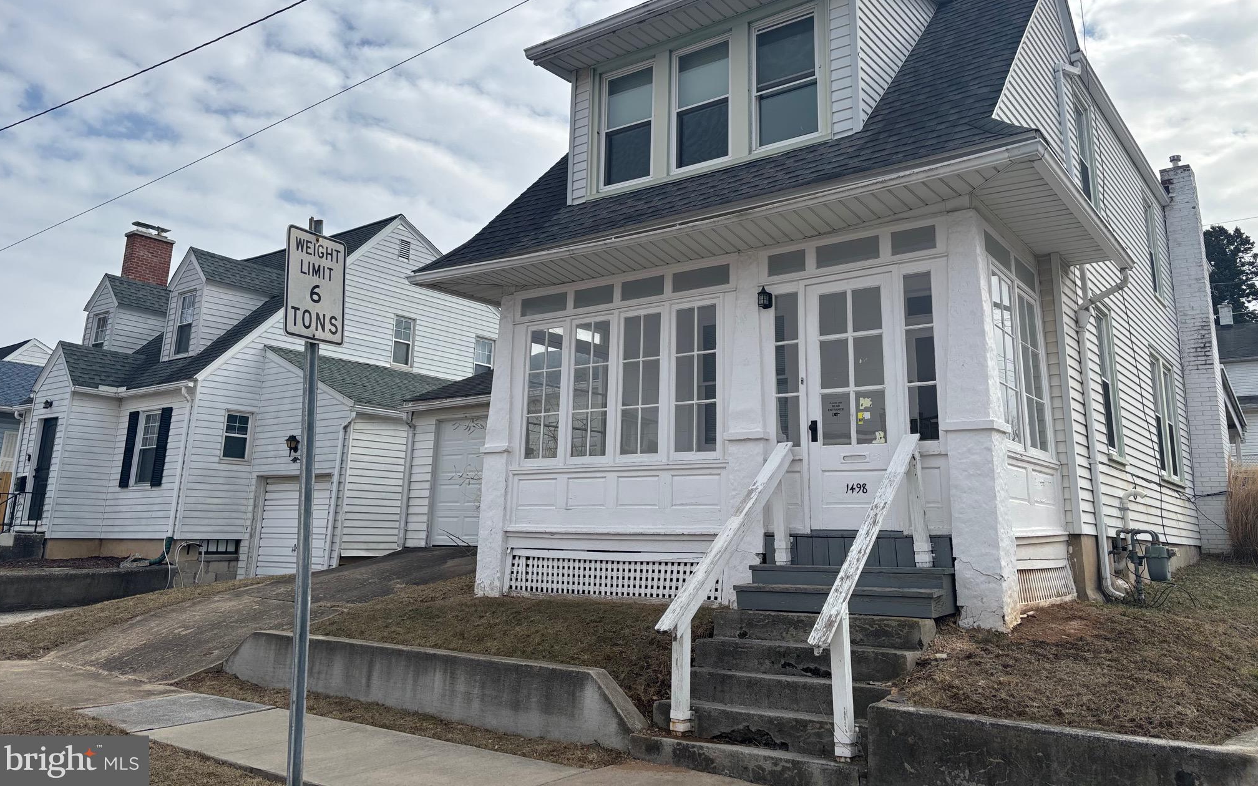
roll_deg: -1.2
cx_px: 632
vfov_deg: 44.3
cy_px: 308
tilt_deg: +14.0
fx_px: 960
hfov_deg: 66.5
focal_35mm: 28
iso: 50
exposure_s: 1/5618
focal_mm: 5.96
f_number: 1.6
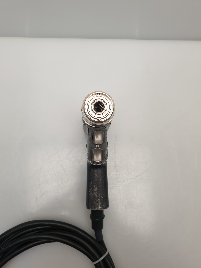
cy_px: 134
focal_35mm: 26
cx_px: 100
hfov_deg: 53.1
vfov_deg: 67.3
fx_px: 201
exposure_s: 1/50
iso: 50
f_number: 2.4
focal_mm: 4.3
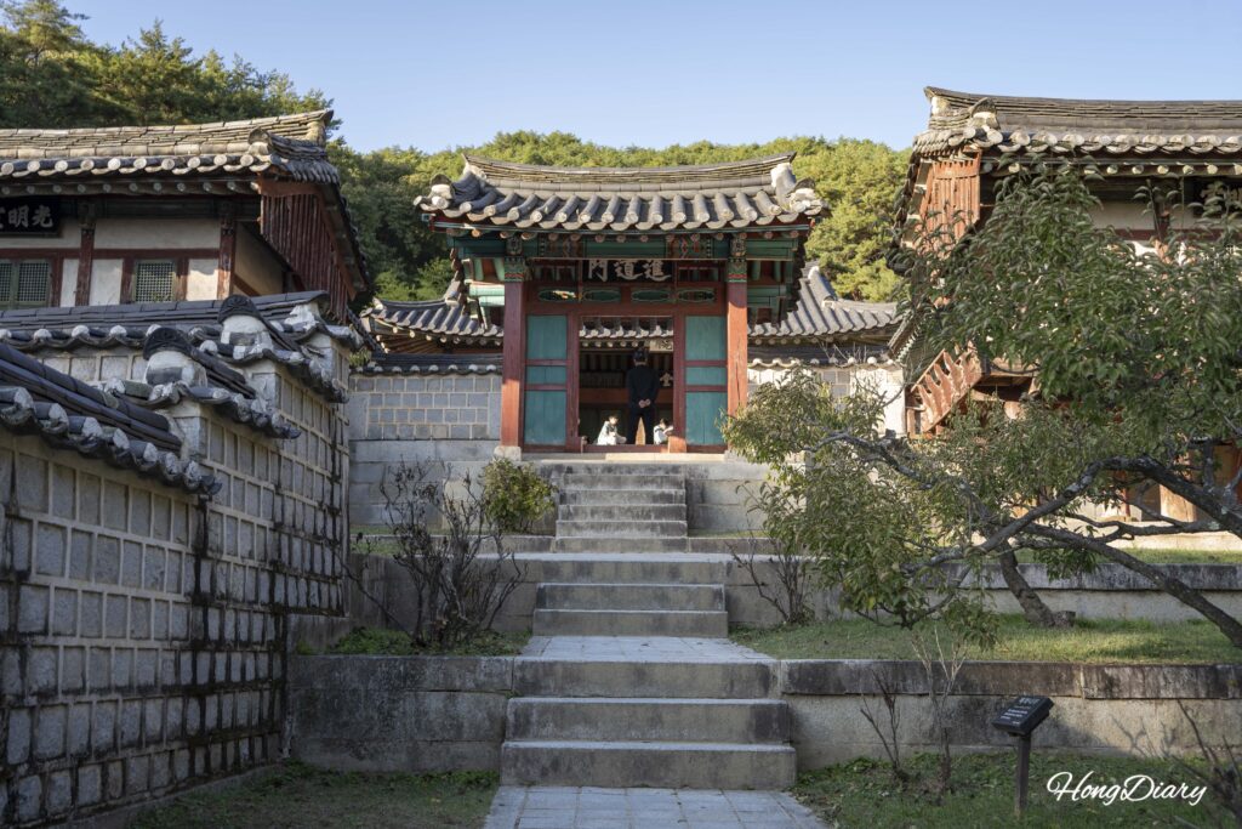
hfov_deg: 49.5
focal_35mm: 39
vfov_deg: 34.2
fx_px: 1346
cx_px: 621
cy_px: 414
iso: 100
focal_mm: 39
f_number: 5.6
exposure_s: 1/80
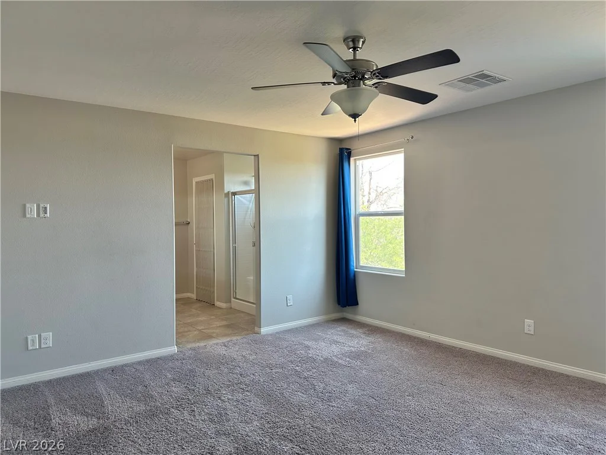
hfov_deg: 71.6
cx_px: 303
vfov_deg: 56.8
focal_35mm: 24
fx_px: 420
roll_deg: +0.7
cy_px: 228
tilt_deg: -0.4
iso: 125
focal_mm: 6.86
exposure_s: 1/120
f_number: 1.78
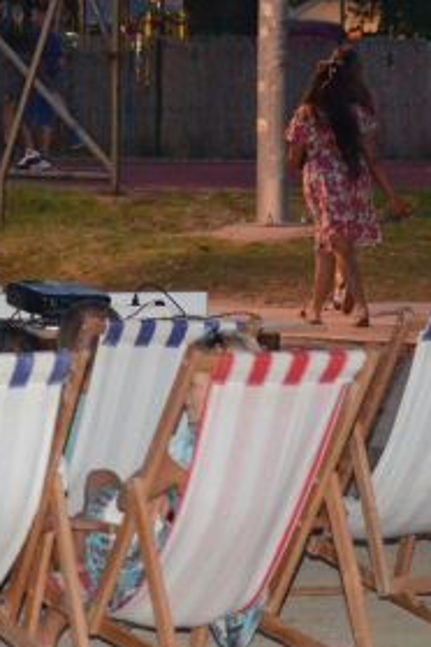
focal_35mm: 375
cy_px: 169
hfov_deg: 3.7
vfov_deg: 5.5
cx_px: 51
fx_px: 6734
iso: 2500
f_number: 4
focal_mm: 70
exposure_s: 1/40
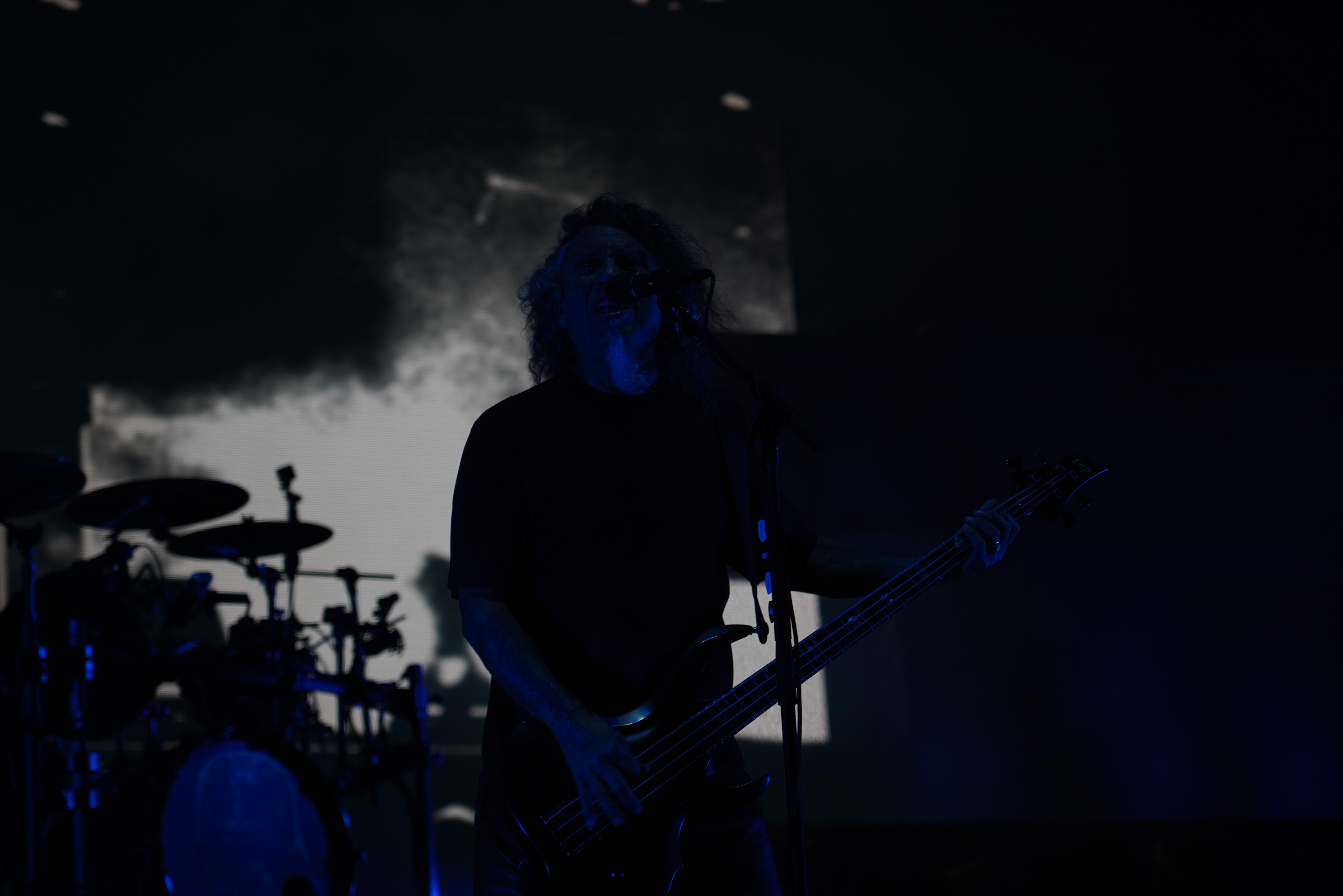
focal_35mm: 105
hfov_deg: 19.5
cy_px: 448
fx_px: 3917
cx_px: 672
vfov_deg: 13.0
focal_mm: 105
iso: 100
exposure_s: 1/160
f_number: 4.5
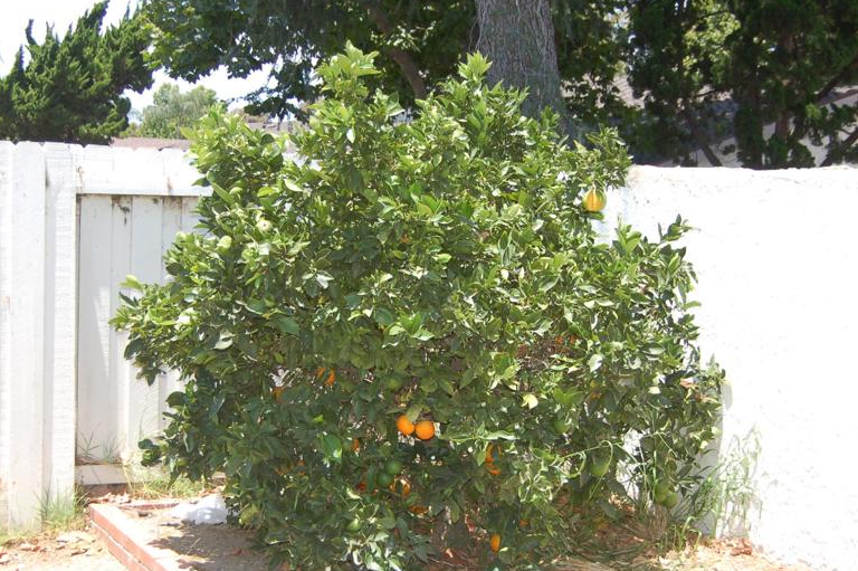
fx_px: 1334
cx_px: 376
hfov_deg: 35.6
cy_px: 319
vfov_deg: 24.1
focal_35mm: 56
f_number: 5.6
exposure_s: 1/500
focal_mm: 28
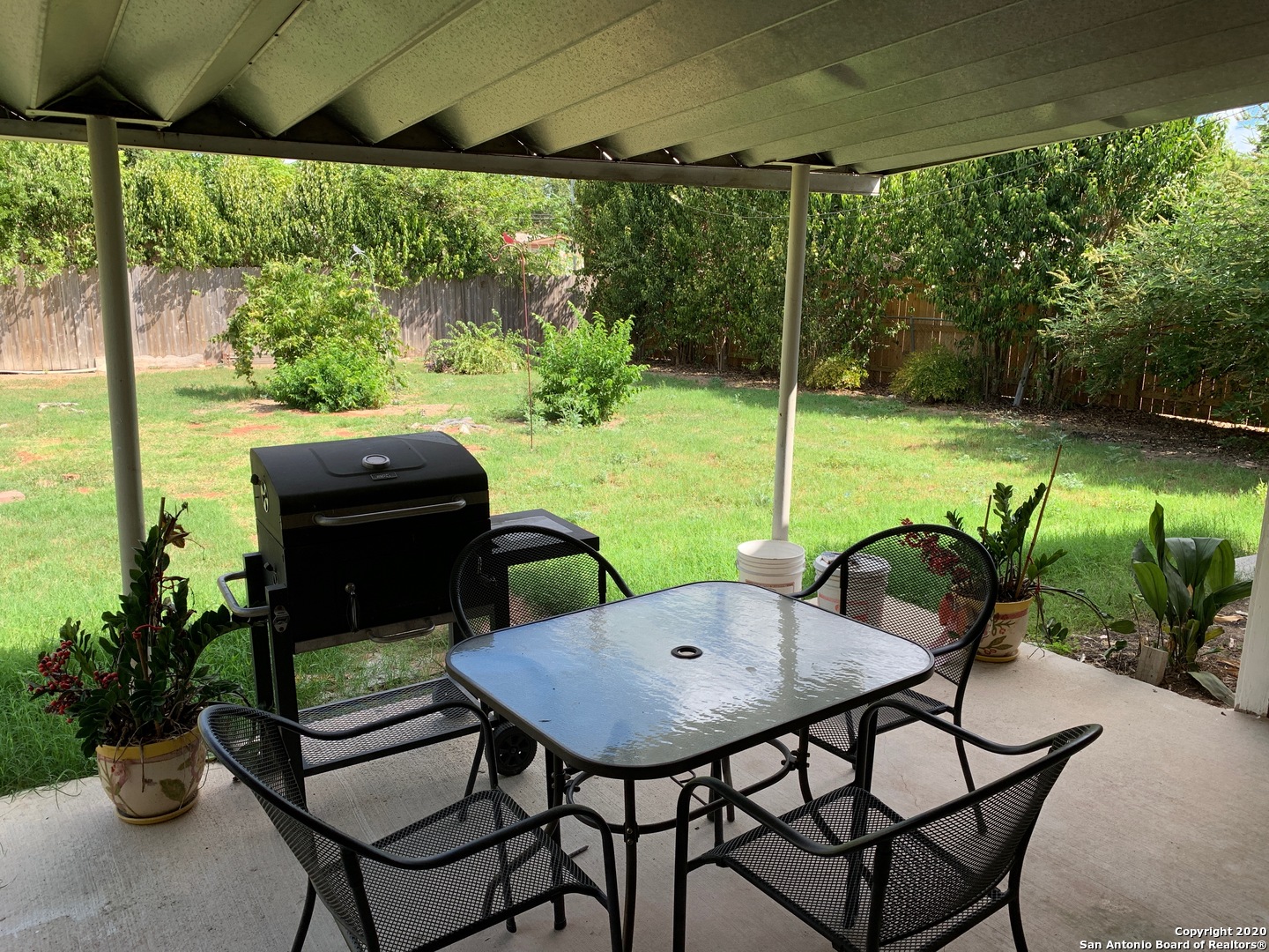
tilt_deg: -11.9
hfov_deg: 67.3
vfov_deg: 53.1
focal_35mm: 26
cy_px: 476
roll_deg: -0.2
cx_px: 634
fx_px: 953
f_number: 1.8
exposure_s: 1/469
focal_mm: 4.25
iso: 25
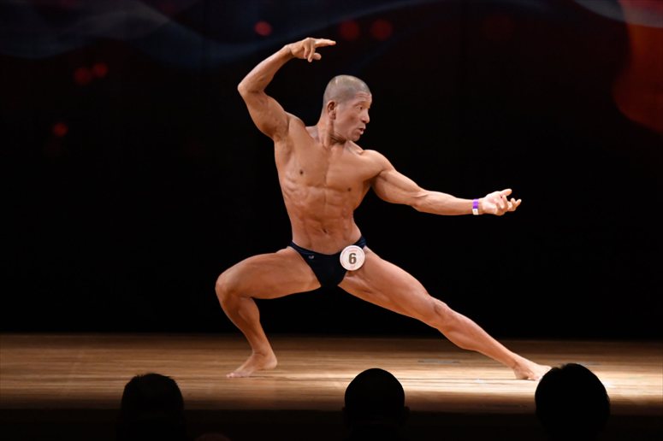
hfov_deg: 7.2
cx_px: 332
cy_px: 220
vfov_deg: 4.8
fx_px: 5246
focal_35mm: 285
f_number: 5.6
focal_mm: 190
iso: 4000
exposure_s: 1/400
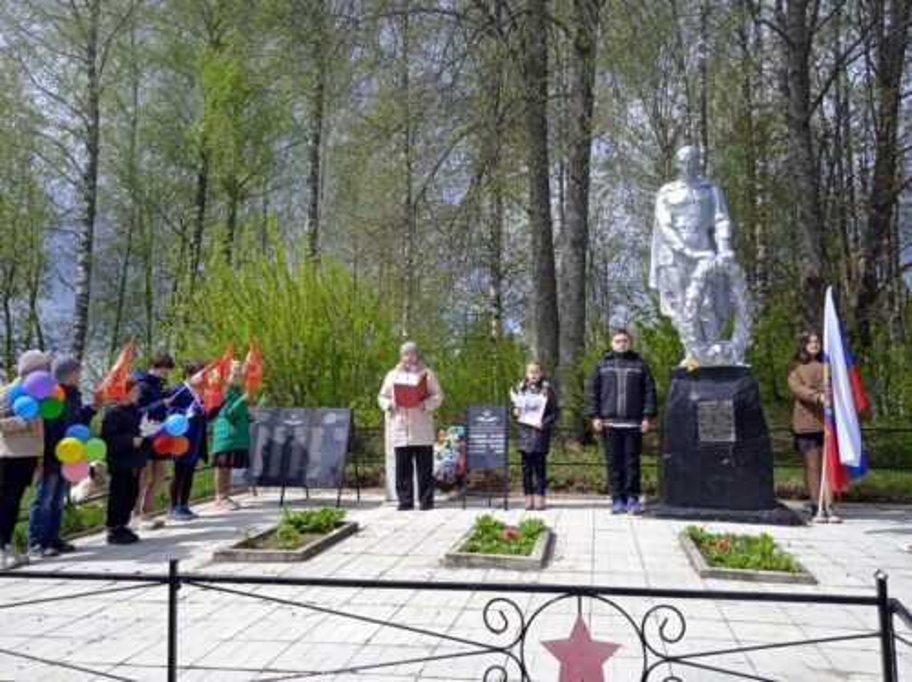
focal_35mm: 28
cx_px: 456
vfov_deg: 49.7
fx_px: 737
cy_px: 341
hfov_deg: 63.5
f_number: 2.2
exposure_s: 1/1041
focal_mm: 3.43
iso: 100
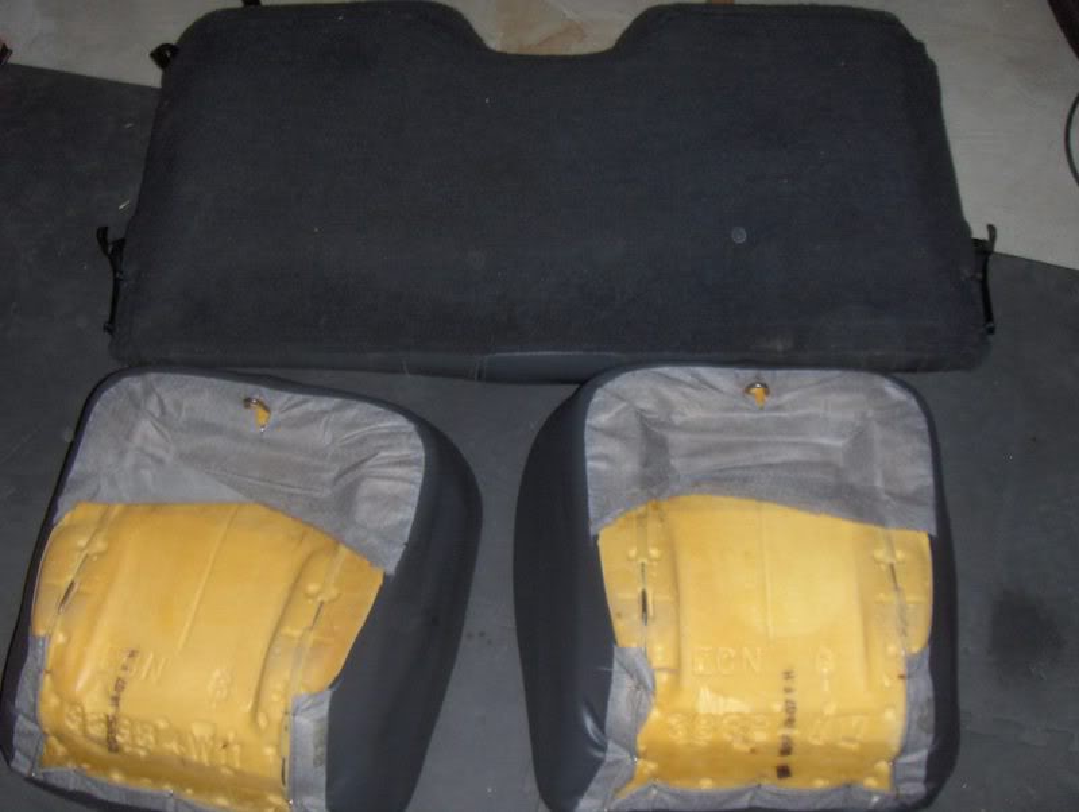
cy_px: 406
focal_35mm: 41
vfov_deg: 35.2
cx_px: 540
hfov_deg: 45.7
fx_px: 1280
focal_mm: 6.5
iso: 100
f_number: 3.5
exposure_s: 1/60
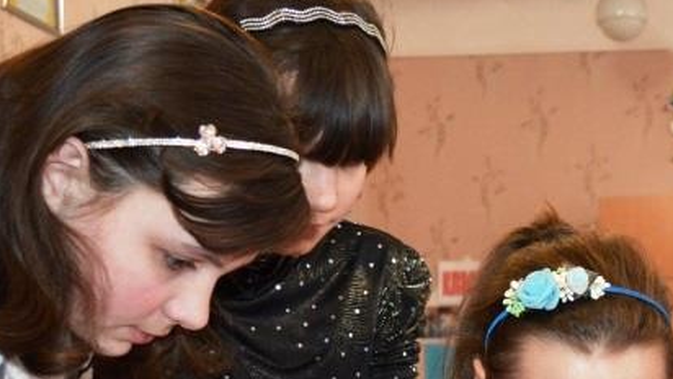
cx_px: 691
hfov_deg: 25.7
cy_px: 465
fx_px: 1392
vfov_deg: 14.9
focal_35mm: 78
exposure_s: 1/60
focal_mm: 20
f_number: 3.8
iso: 1600
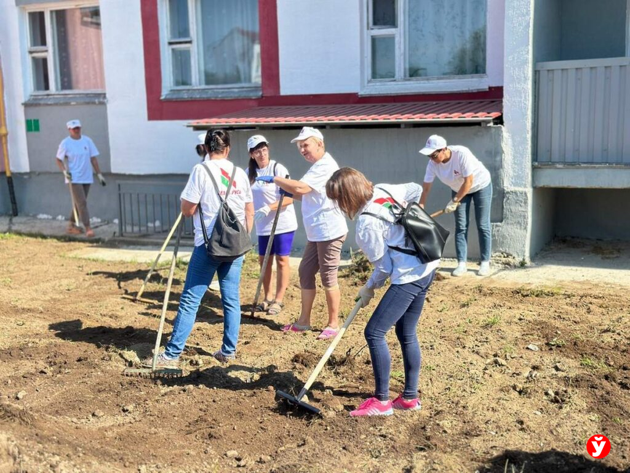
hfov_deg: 39.7
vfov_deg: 30.3
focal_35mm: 48
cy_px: 236
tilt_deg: -8.0
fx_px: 874
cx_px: 315
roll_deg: +0.9
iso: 80
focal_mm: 6.86
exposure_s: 1/1590
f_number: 1.78
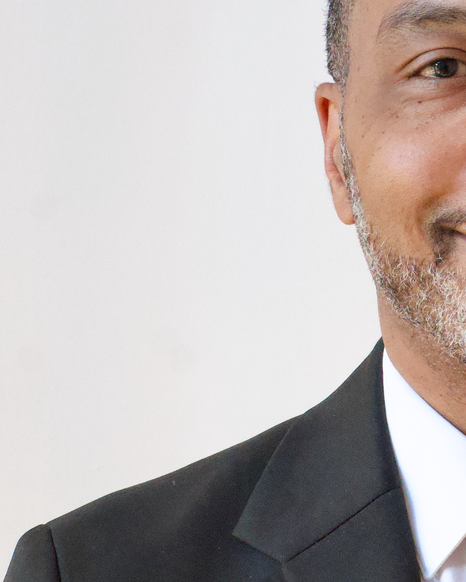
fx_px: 4206
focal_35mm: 244
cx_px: 553
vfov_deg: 7.9
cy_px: 354
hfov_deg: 6.3
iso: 3200
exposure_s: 1/100
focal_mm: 50
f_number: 9
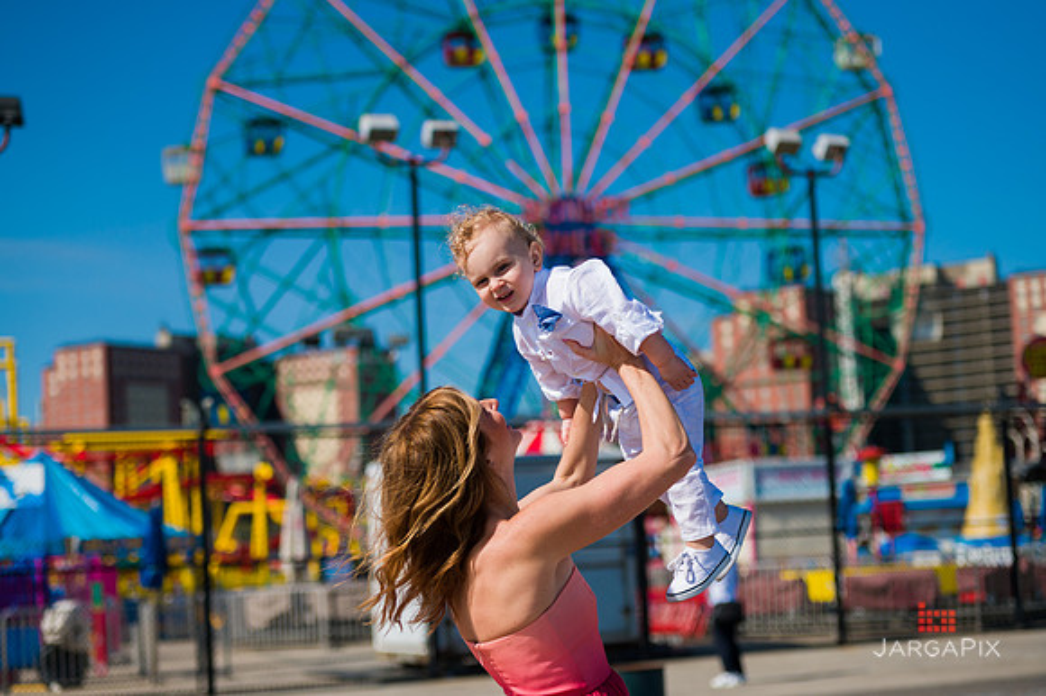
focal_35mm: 70
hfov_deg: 28.9
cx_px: 523
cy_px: 348
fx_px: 2033
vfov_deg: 19.4
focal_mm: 70
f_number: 3.2
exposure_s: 1/6400
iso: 200
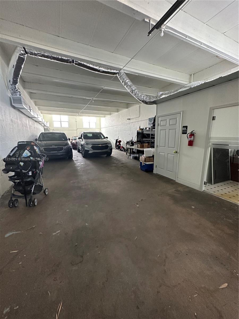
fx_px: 129
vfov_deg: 102.1
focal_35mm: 14
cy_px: 160
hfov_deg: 85.7
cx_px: 120
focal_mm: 2.22
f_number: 2.2
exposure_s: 1/60
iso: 500
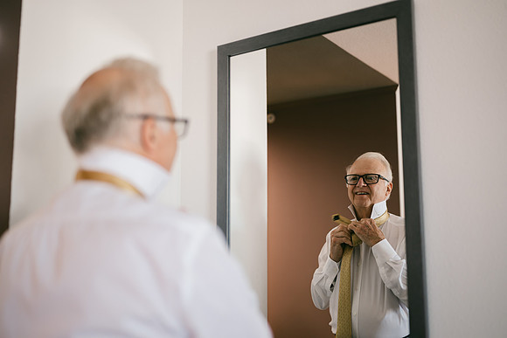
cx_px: 254
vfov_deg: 37.9
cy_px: 169
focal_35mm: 35
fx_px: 493
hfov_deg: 54.4
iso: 400
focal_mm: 35
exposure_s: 1/100
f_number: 1.2
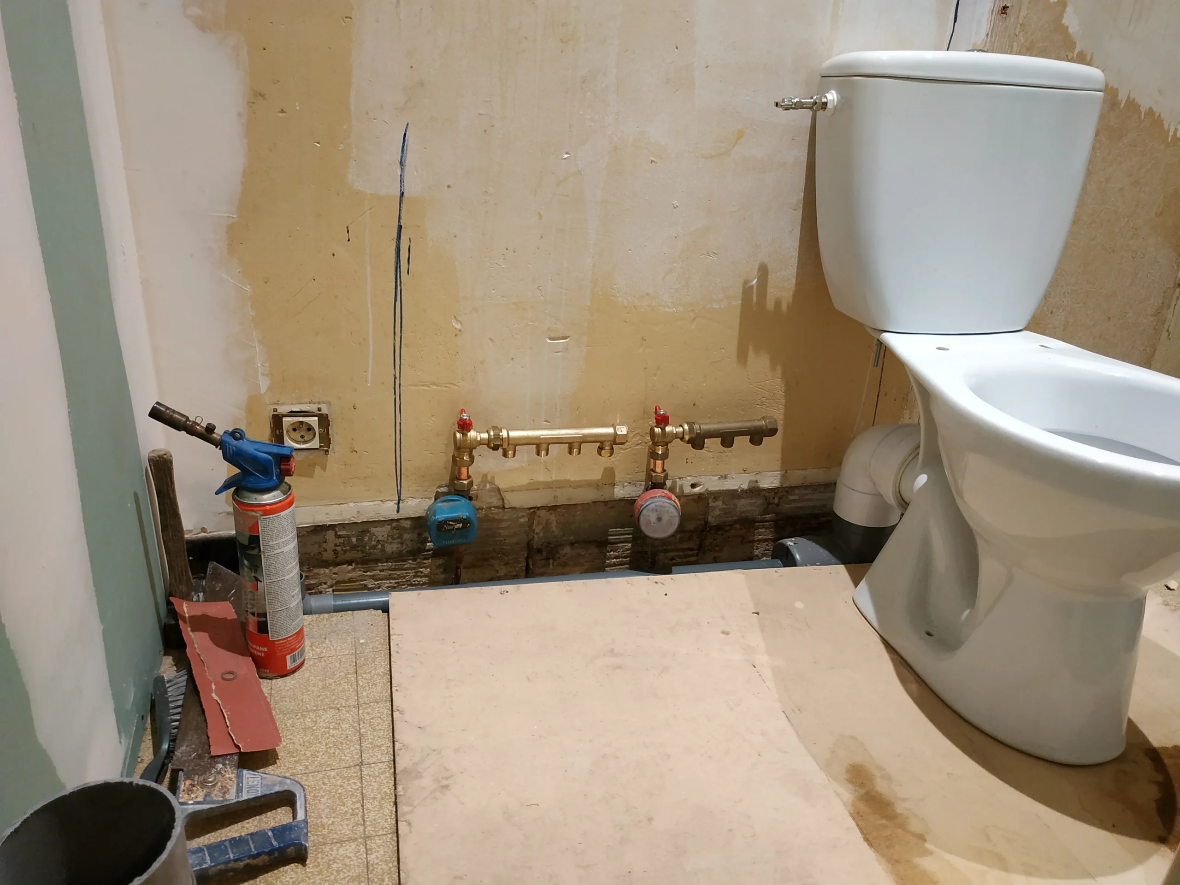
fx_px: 818
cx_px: 590
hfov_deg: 71.6
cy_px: 442
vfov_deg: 56.8
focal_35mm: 24
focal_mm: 3.94
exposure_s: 1/25
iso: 320
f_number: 1.9
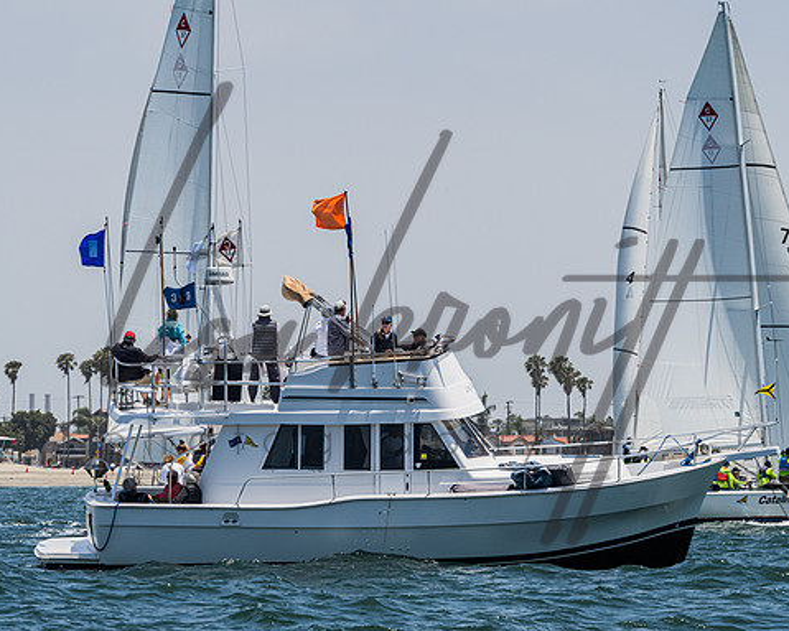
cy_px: 330
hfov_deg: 7.9
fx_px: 5720
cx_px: 418
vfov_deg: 6.3
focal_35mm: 245
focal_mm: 165
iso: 400
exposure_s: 1/2000
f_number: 8
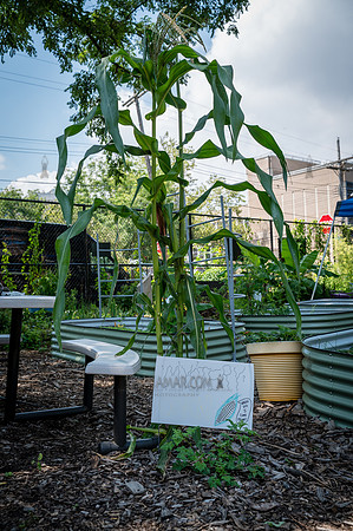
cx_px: 176
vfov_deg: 54.5
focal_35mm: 35
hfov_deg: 37.8
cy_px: 266
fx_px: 516
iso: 200
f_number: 5
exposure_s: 1/640
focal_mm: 35
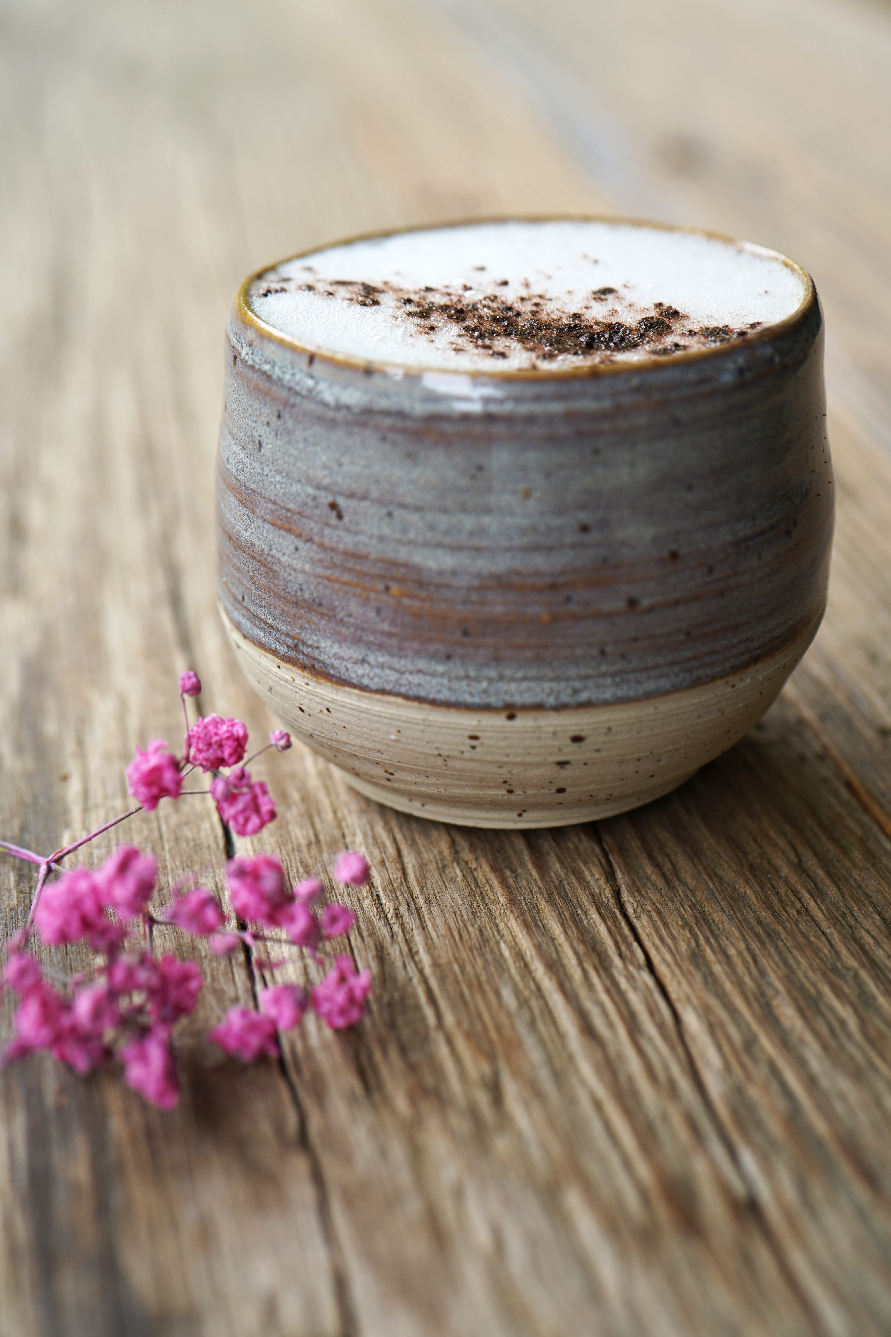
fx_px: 1856
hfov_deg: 27.0
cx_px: 446
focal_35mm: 50
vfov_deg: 39.6
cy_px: 668
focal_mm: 50
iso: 100
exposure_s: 1/60
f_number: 4
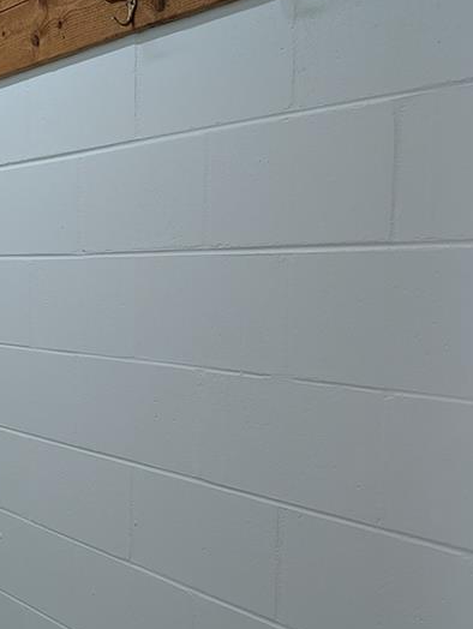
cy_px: 394
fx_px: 1000
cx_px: 62
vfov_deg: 34.7
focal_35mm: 55
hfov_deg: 25.9
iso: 290
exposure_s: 1/120
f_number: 1.68
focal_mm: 6.9
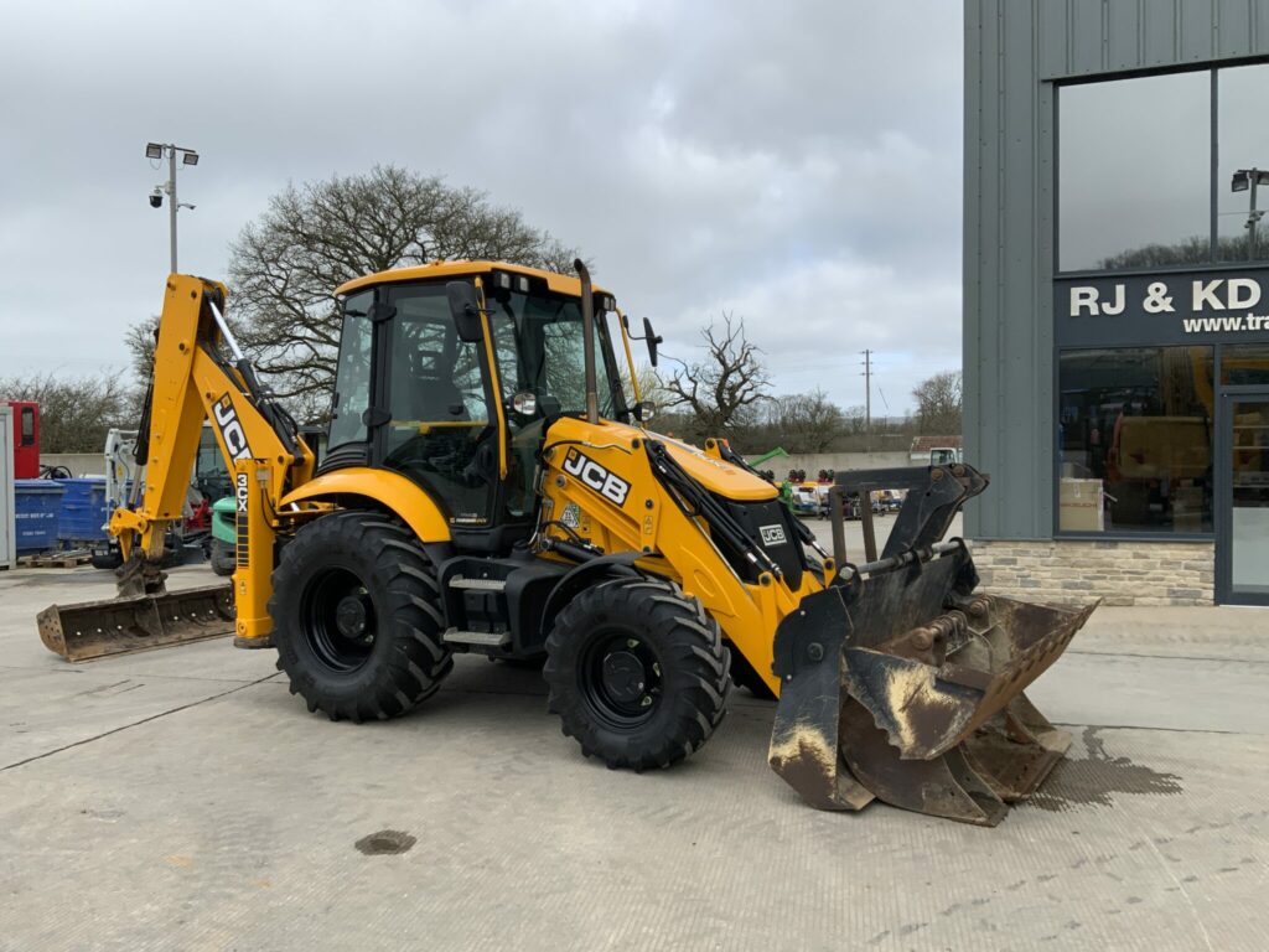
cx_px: 634
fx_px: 1063
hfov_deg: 61.7
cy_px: 476
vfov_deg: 48.2
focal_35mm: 29
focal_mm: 3
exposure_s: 1/1279
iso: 16
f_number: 1.8
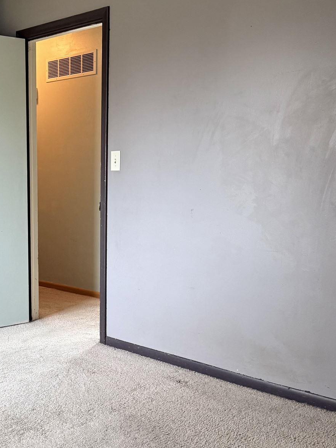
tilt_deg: -7.9
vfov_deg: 40.4
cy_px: 254
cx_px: 64
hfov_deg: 30.1
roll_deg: +0.5
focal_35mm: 47
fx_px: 609
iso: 250
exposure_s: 1/60
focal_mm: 6.76
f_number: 1.78
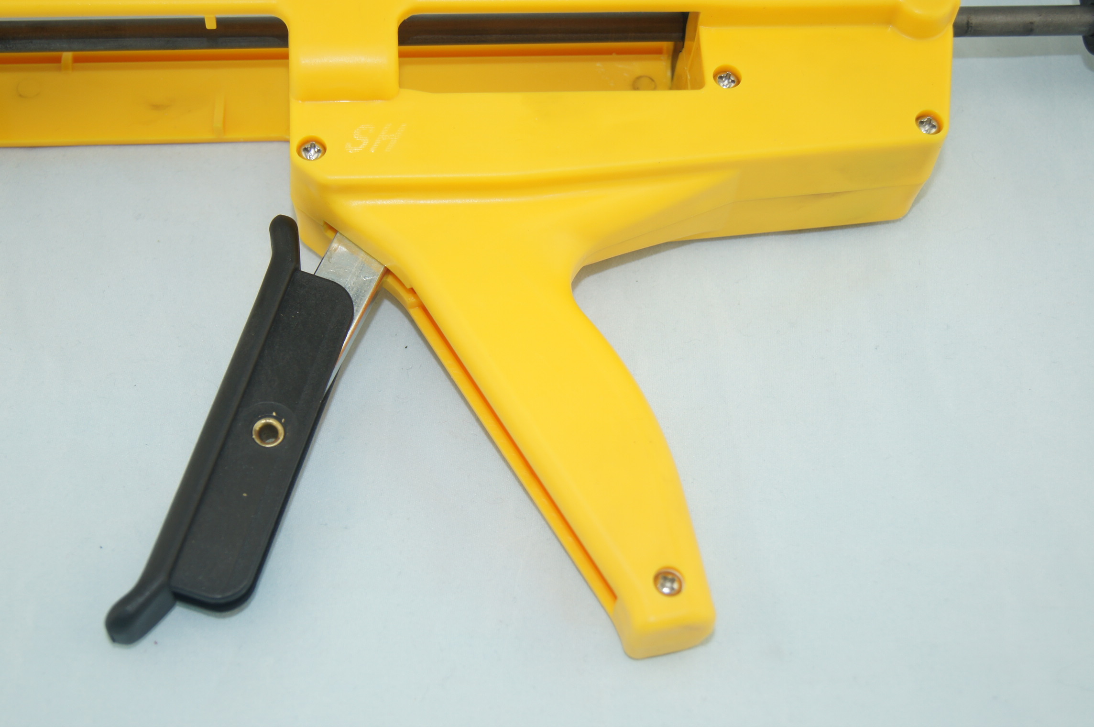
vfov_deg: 22.6
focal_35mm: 60
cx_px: 547
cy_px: 364
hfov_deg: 33.4
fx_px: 1821
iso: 200
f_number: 5
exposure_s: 1/160
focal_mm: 40
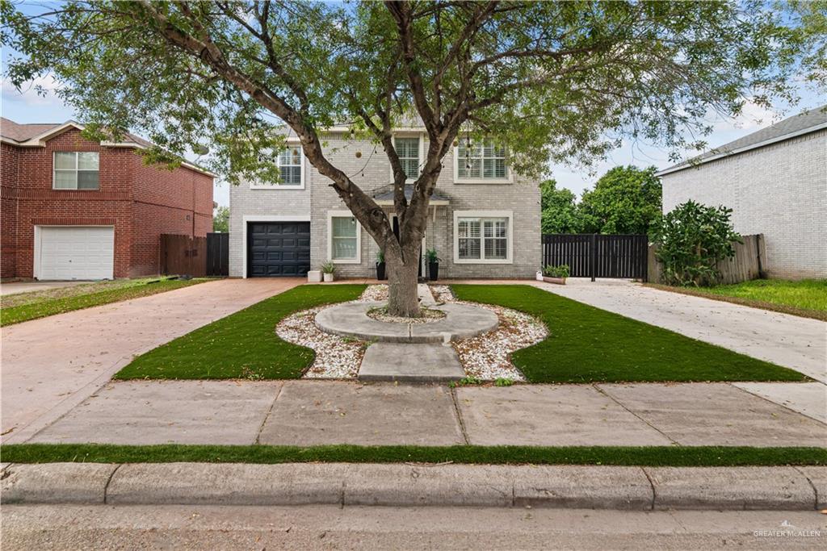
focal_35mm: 16
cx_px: 414
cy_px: 276
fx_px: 368
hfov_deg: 96.7
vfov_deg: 73.8
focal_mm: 16
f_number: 7.1
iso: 320
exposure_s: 1/200
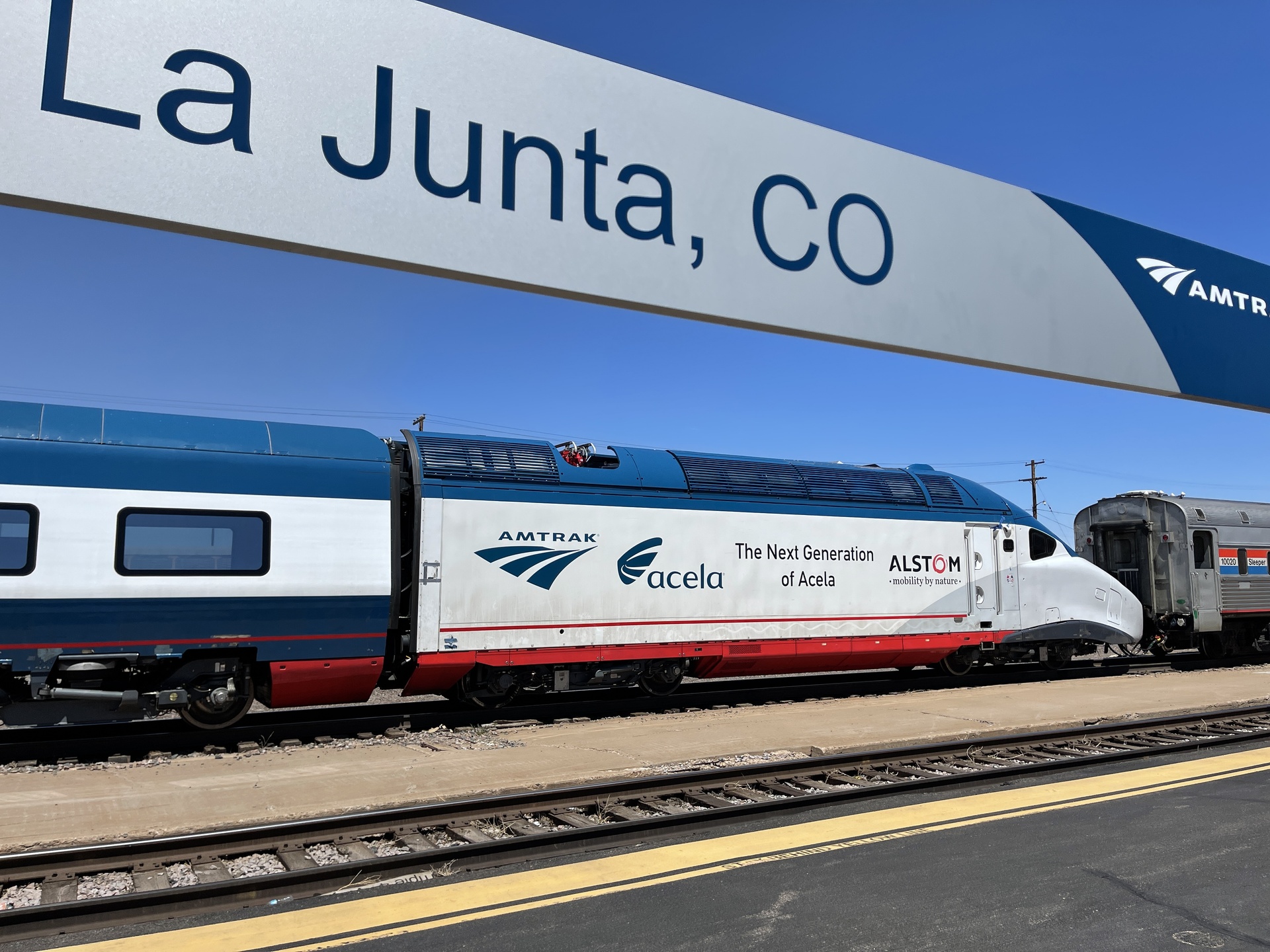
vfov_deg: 53.1
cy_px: 476
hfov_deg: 67.3
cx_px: 635
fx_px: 954
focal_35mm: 26
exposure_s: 1/6579
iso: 32
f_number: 1.6
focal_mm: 5.1
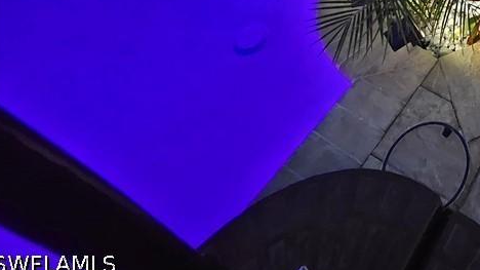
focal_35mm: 31
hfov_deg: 47.7
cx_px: 513
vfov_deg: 28.2
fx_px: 394
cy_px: -113
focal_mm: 1.74
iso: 1000
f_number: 2.2
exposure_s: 1/24
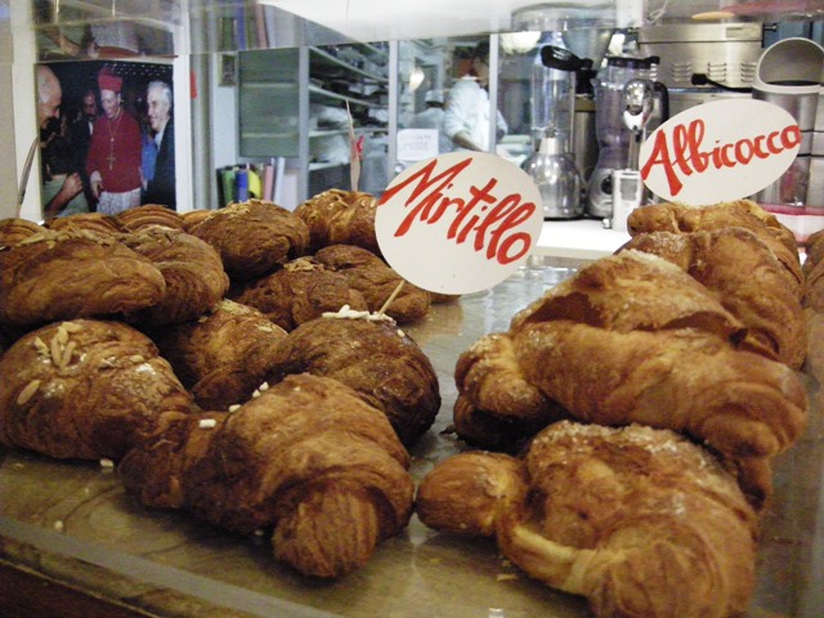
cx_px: 412
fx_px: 857
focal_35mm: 36
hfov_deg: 51.4
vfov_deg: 39.7
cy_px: 309
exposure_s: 1/112
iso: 1600
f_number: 2.7
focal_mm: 7.5
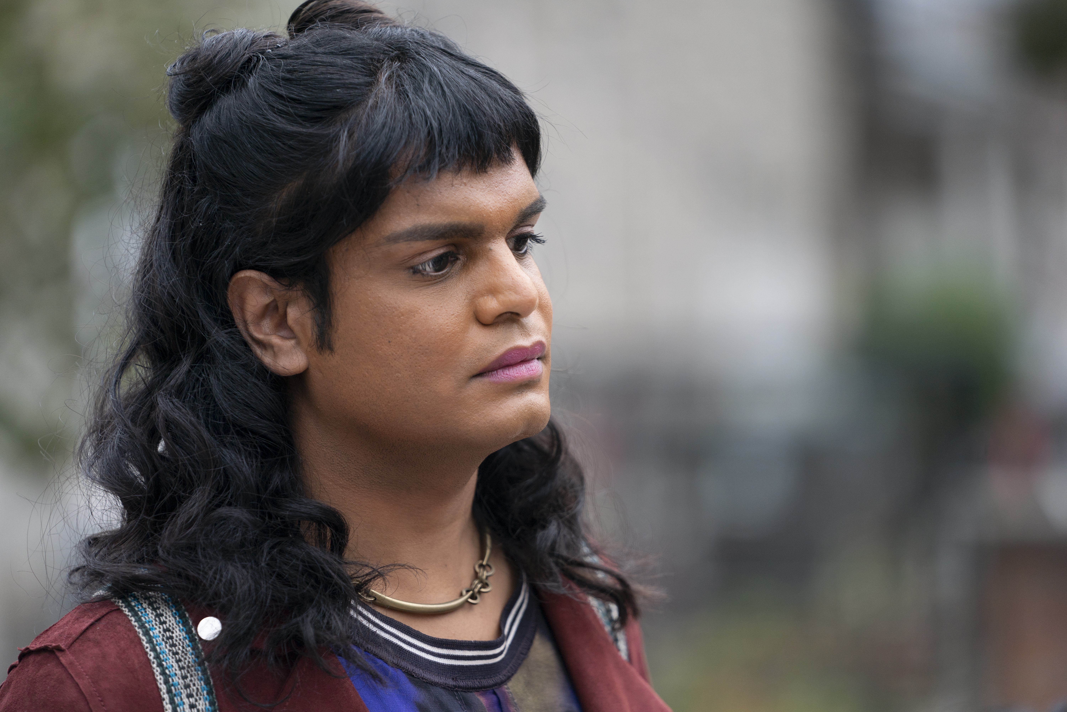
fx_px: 5927
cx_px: 534
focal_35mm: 200
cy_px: 356
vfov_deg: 6.9
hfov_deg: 10.3
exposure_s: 1/1000
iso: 320
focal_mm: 200
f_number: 2.8
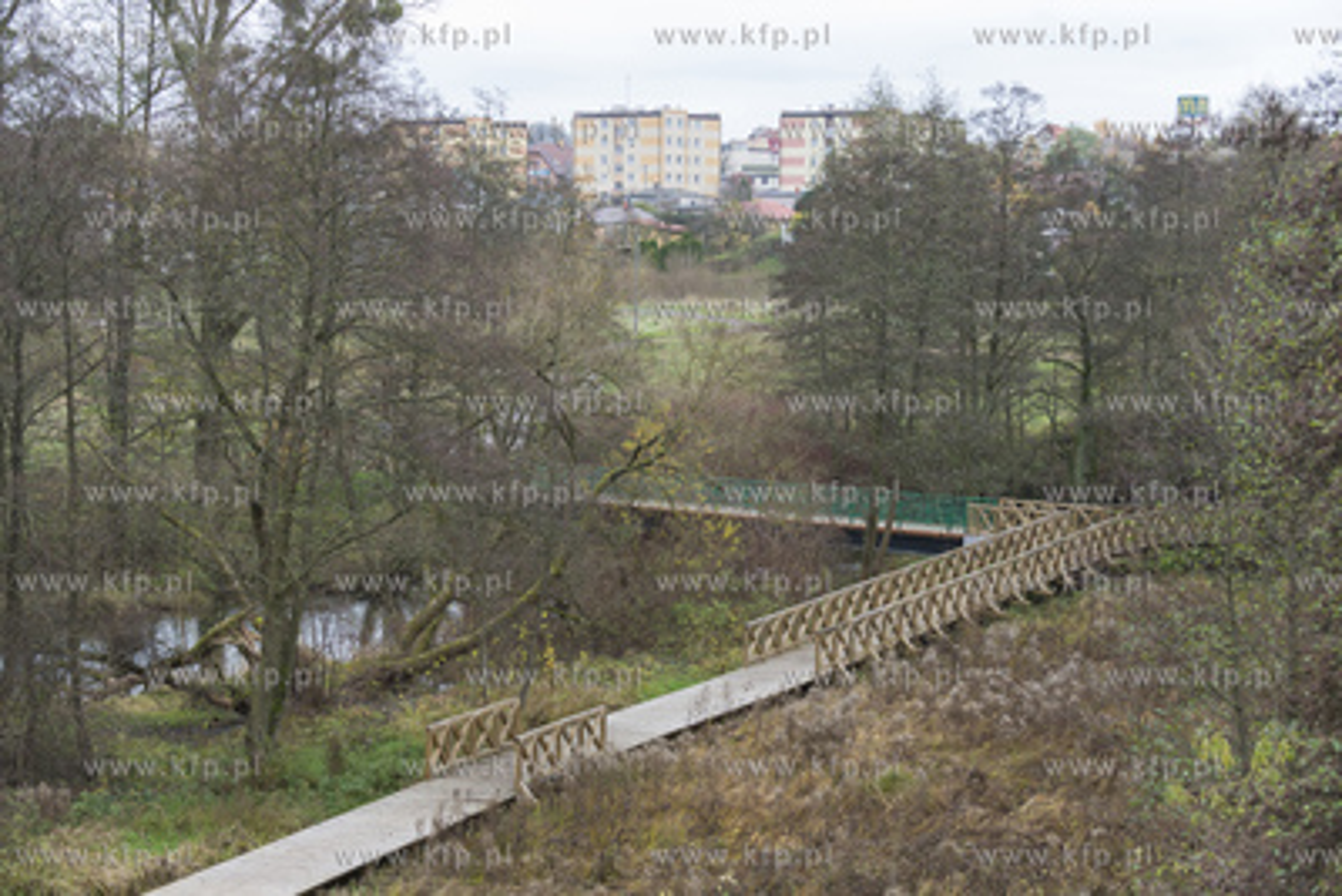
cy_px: 448
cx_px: 671
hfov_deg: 28.8
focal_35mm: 70
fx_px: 2610
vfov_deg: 19.5
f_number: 4.5
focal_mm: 70
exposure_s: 1/125
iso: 400
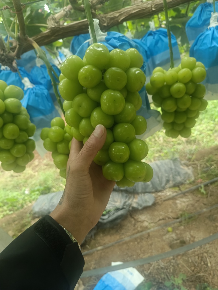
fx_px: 193
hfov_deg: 58.9
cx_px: 109
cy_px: 145
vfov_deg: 73.9
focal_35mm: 23
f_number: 1.88
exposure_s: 1/50
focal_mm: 5.59
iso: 1341
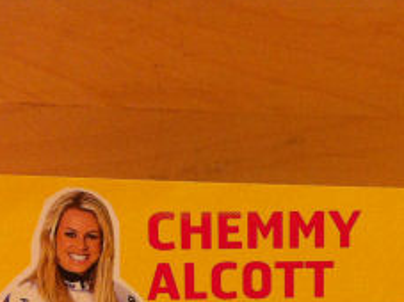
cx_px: 230
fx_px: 898
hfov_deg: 25.3
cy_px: 326
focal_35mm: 77
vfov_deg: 18.4
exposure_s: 1/17
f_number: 2.8
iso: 250
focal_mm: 3.85
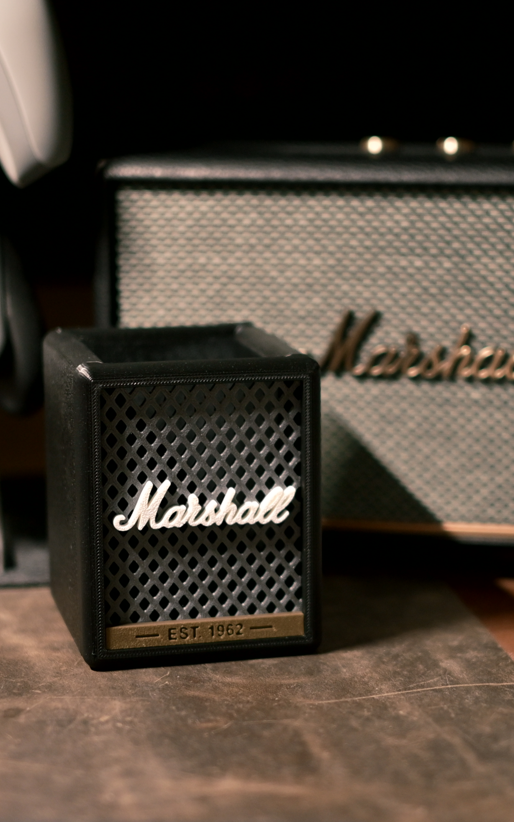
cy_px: 411
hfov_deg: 14.1
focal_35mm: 92
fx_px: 2062
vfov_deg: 22.6
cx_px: 407
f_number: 2
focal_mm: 40
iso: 1100
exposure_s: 1/60
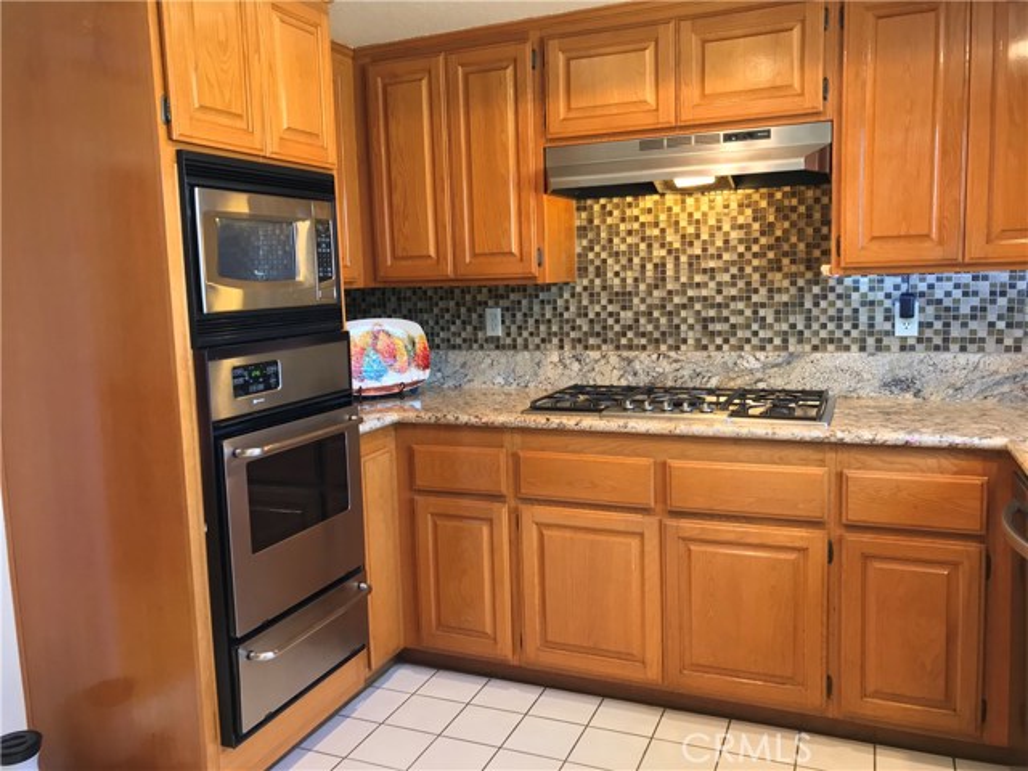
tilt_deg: -8.5
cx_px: 514
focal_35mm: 28
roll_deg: +2.2
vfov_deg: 49.7
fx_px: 832
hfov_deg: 63.4
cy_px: 386
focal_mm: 3.99
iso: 64
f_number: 1.8
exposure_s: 1/30
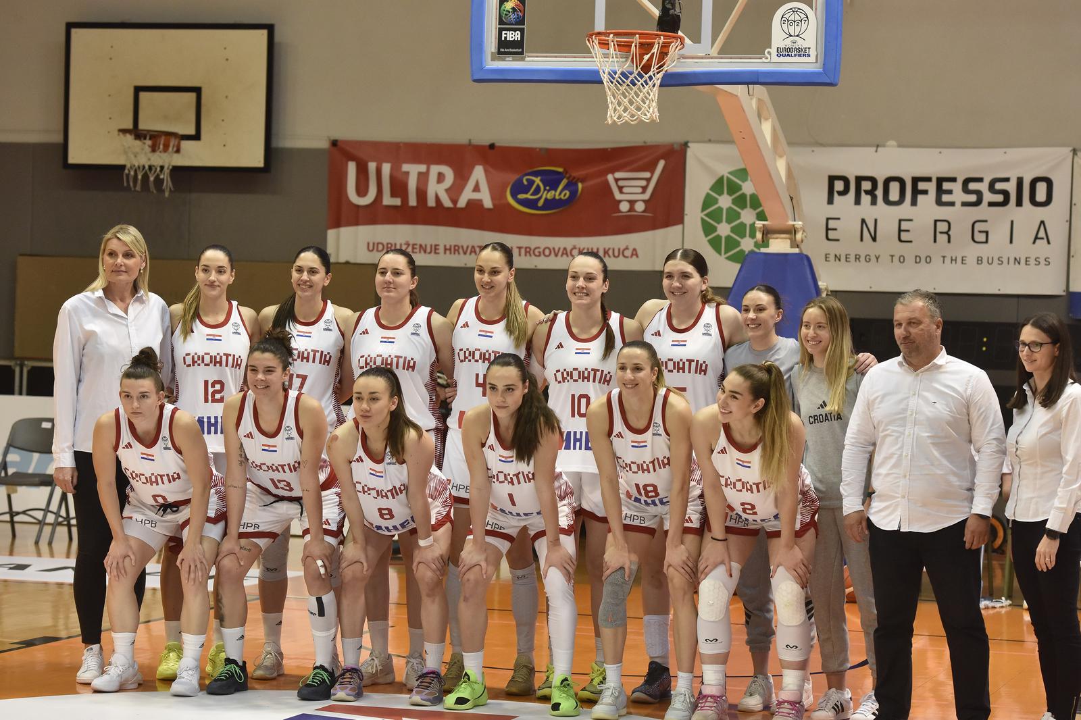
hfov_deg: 22.1
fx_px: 2762
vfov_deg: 14.9
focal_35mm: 92
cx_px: 540
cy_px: 360
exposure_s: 1/640
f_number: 4.5
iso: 2500
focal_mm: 92
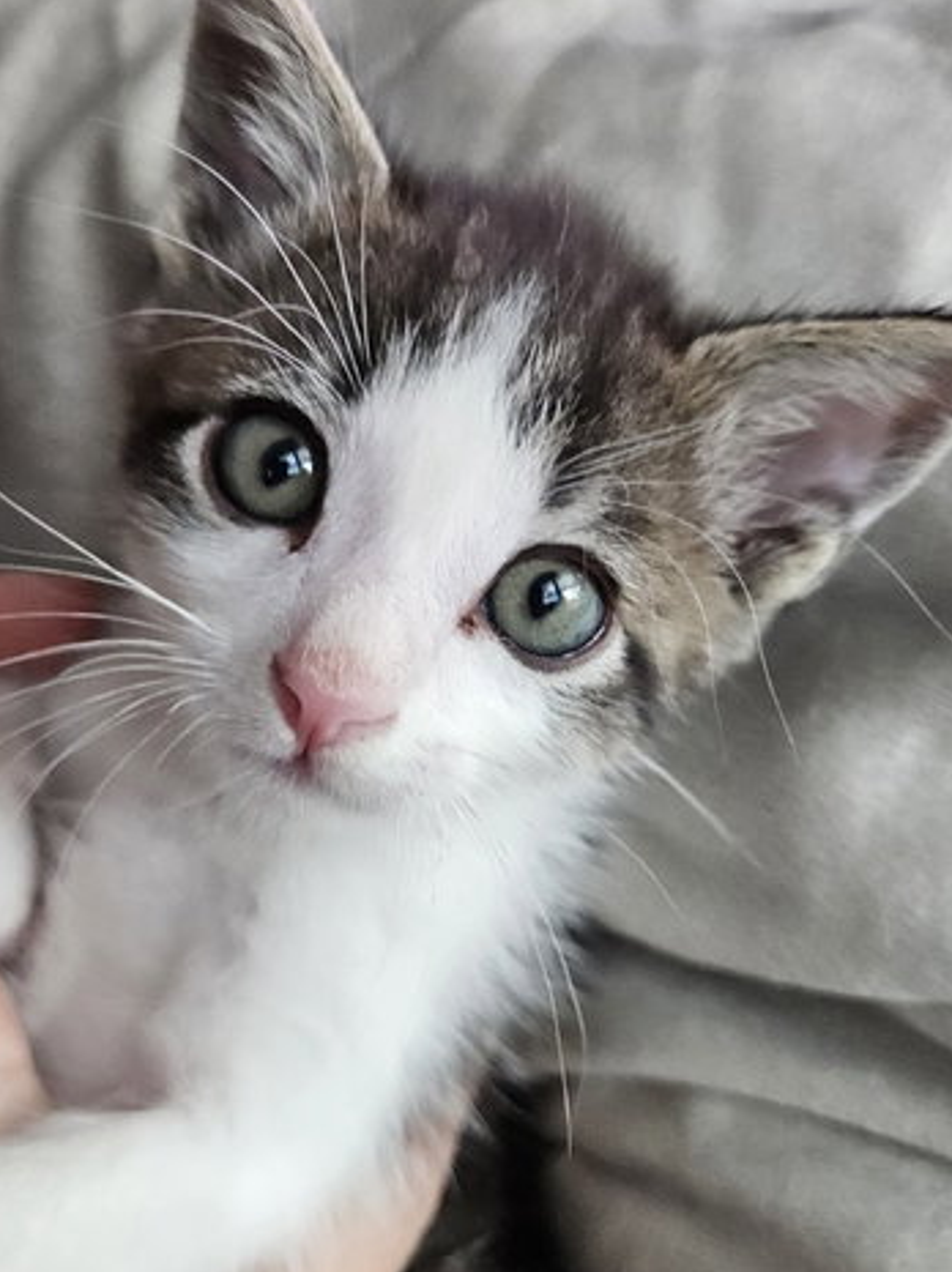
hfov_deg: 42.9
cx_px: 457
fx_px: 1212
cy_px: 636
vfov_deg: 55.4
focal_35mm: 33
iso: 800
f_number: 1.8
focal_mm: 5.4
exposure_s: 1/120
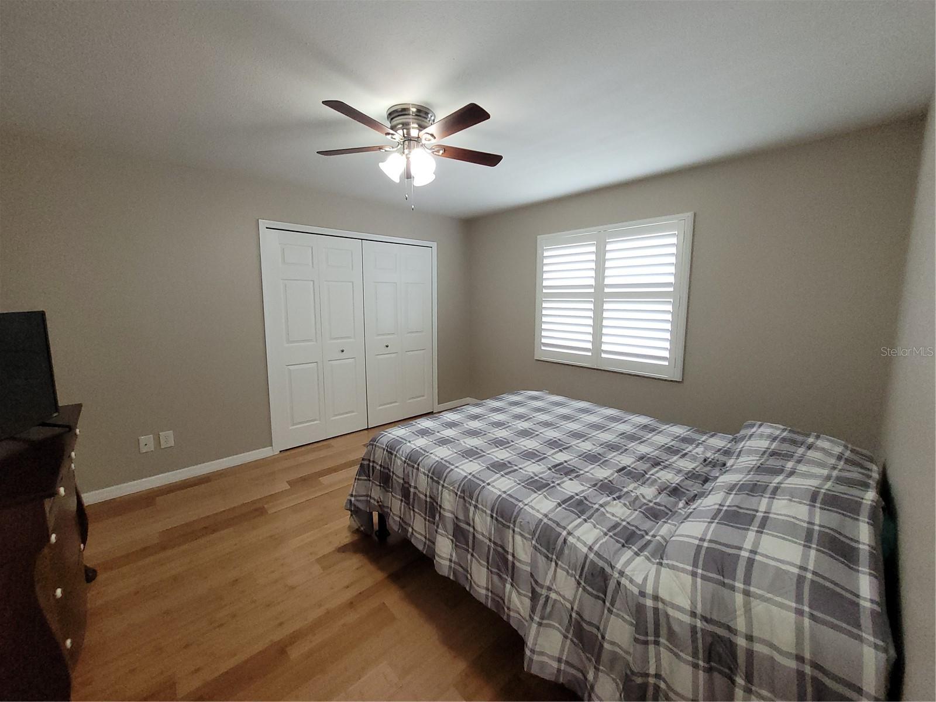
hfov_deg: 106.2
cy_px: 351
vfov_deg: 89.9
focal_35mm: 13
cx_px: 468
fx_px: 352
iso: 250
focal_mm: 1.74
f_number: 2.2
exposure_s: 1/60
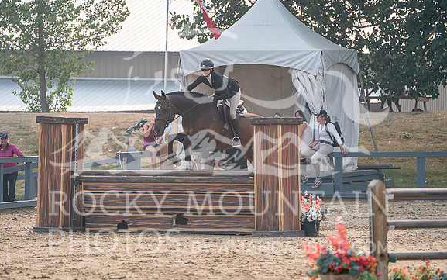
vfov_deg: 3.2
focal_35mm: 410
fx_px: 4996
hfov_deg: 5.1
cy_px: 133
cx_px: 223
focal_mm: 400
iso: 500
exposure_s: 1/1000
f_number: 5.6
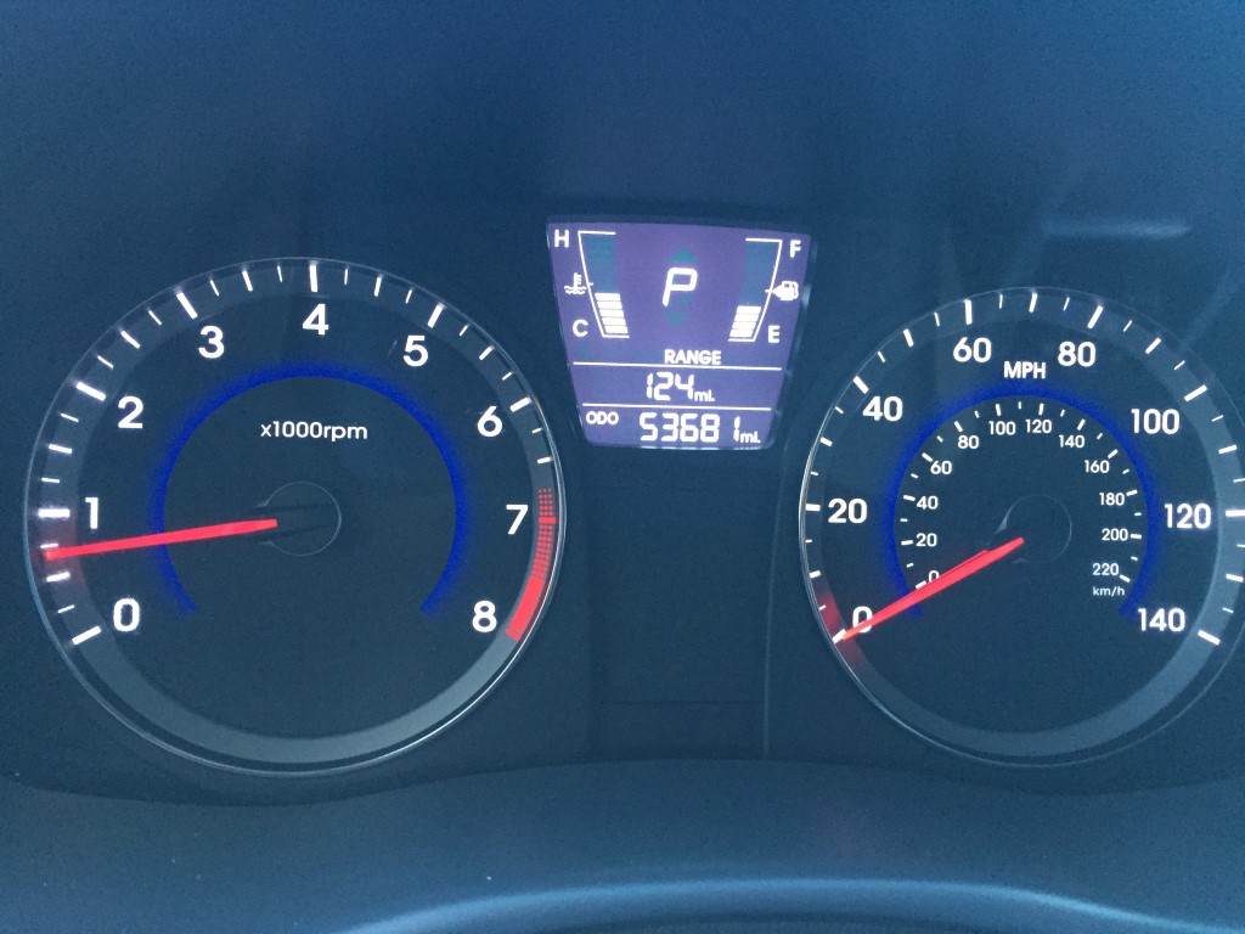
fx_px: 1043
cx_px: 622
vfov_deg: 48.2
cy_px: 467
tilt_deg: -20.8
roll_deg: -3.7
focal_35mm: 29
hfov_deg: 61.7
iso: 160
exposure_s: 1/30
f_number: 2.2
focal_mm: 4.15
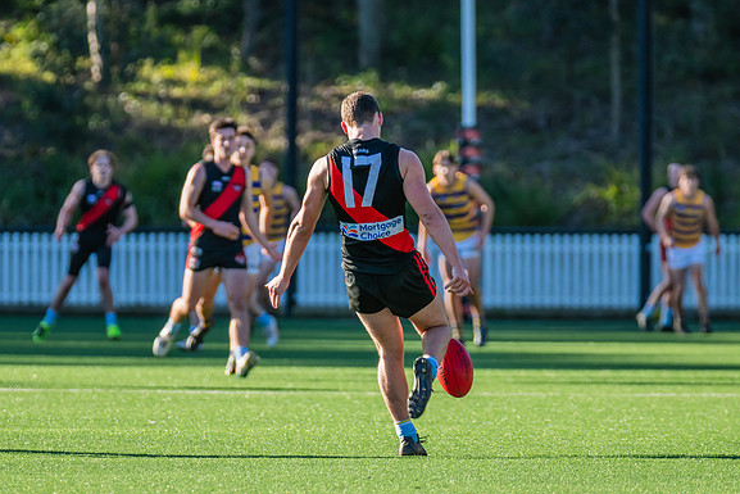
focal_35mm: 444
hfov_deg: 4.6
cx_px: 351
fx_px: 9128
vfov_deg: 3.1
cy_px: 234
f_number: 5.6
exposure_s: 1/1250
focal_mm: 360
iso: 800
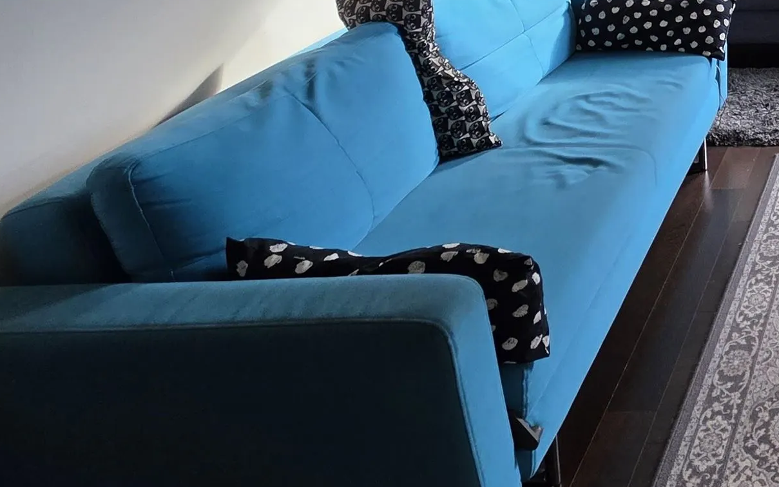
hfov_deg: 40.3
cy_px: -133
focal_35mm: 35
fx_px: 743
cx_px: 921
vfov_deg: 29.7
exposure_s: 1/120
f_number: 1.9
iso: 100
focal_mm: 2.2
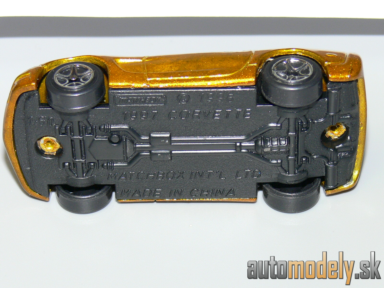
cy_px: 144
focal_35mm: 138
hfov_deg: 14.3
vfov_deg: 10.7
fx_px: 1531
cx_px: 192
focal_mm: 18.5
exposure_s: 1/30
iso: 100
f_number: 4
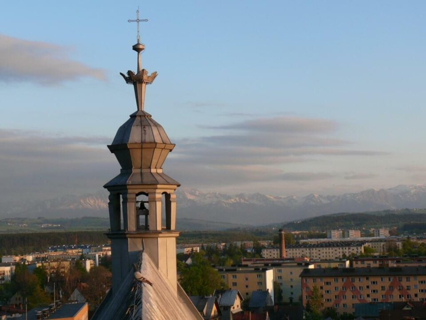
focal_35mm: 71
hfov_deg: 27.4
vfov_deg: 20.7
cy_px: 160
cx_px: 213
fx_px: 874
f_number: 4
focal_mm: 12
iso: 100
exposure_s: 1/200
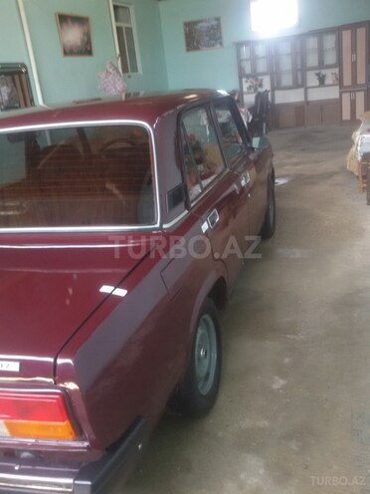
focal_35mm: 31
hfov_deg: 45.4
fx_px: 442
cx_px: 185
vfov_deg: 58.4
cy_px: 247
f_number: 2.4
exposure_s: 1/25
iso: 100
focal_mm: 2.93
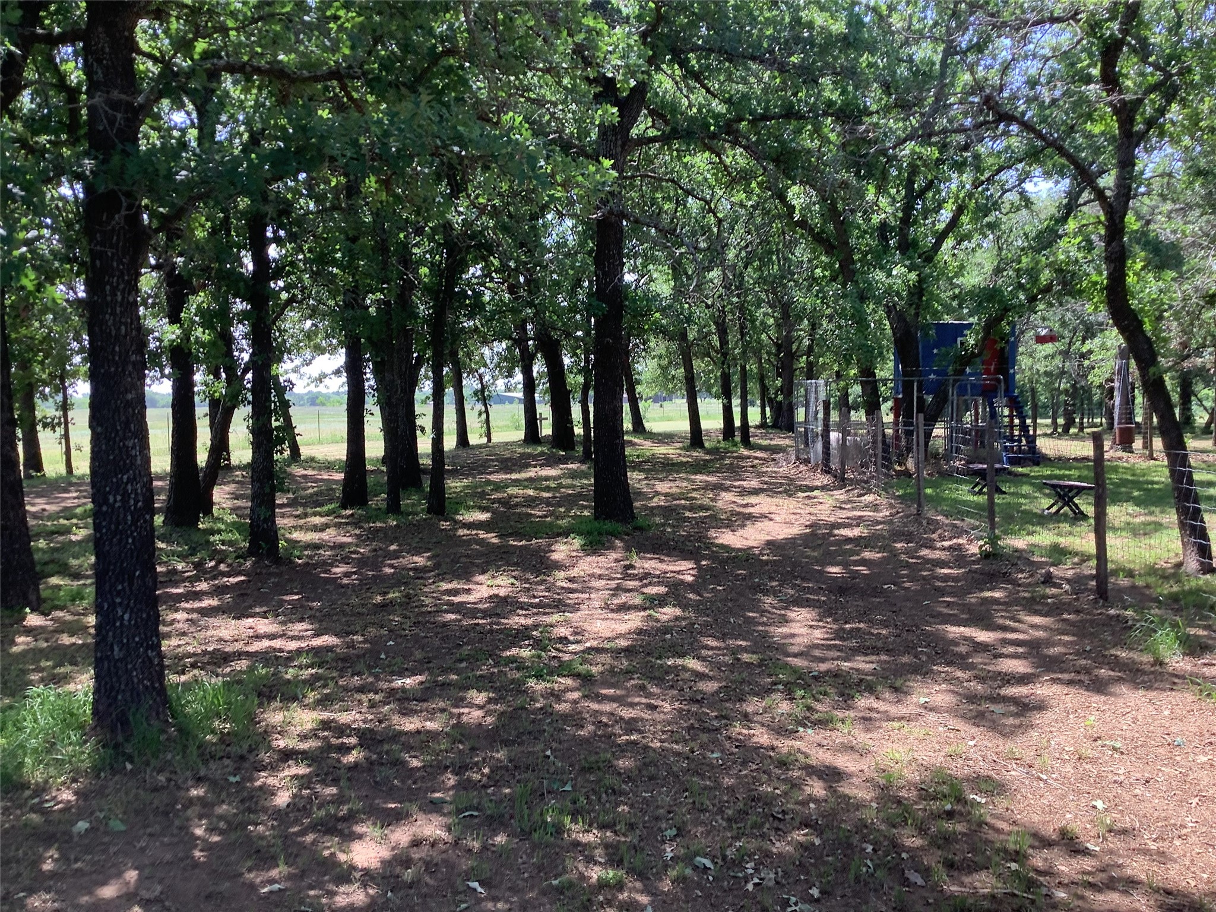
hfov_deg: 58.4
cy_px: 456
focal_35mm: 31
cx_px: 608
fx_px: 1089
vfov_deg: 45.4
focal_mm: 3.3
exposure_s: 1/120
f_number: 2.4
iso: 25
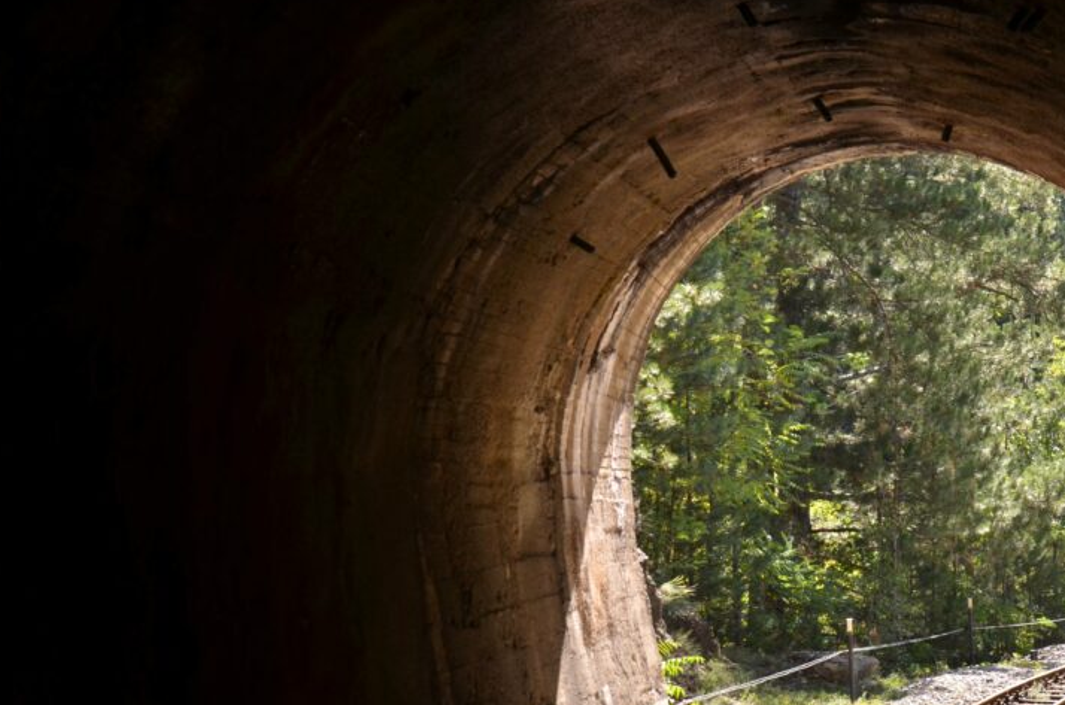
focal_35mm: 86
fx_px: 2539
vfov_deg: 15.8
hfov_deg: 23.6
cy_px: 437
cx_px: 717
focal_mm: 40
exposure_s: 1/200
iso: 320
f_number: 7.1
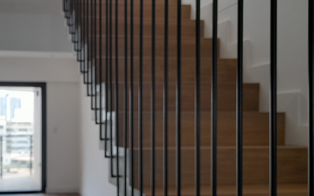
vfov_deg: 23.5
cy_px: 127
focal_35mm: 55
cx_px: 67
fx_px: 471
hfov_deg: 35.8
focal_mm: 4.6
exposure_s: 1/60
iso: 32
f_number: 2
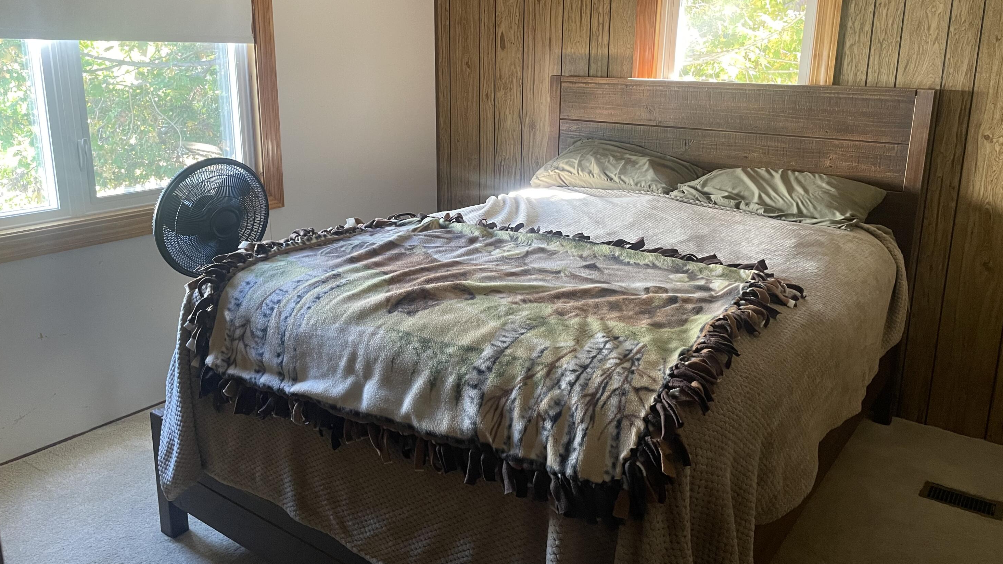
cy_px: 242
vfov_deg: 40.1
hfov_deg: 66.1
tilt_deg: -14.9
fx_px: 771
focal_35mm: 29
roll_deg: -1.4
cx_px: 495
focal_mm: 4.2
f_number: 1.6
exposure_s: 1/60
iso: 250
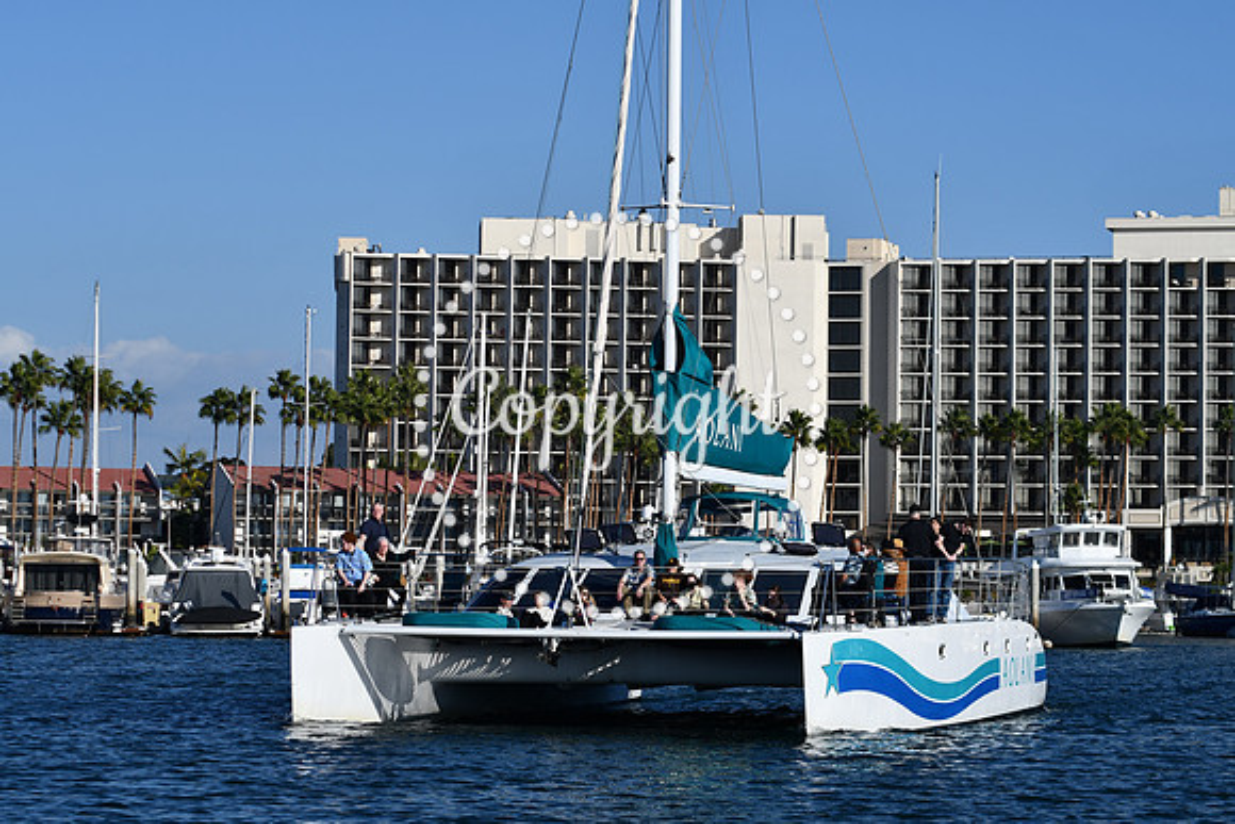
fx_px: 3603
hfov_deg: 19.5
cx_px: 618
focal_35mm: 105
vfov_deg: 13.0
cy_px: 412
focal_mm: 70
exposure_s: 1/500
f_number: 8
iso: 100
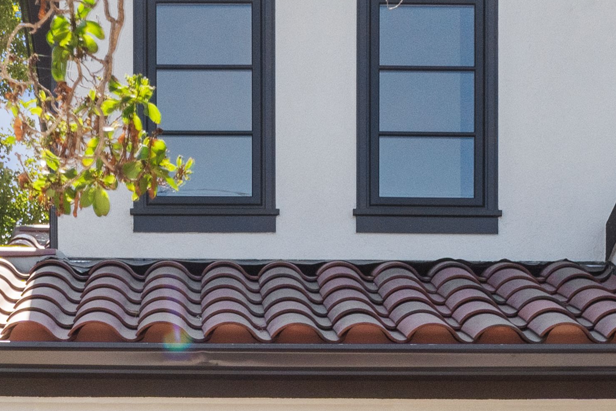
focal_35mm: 126
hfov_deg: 16.2
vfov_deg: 10.4
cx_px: 216
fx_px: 2156
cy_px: 671
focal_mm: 20
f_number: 8
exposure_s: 1/200
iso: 200
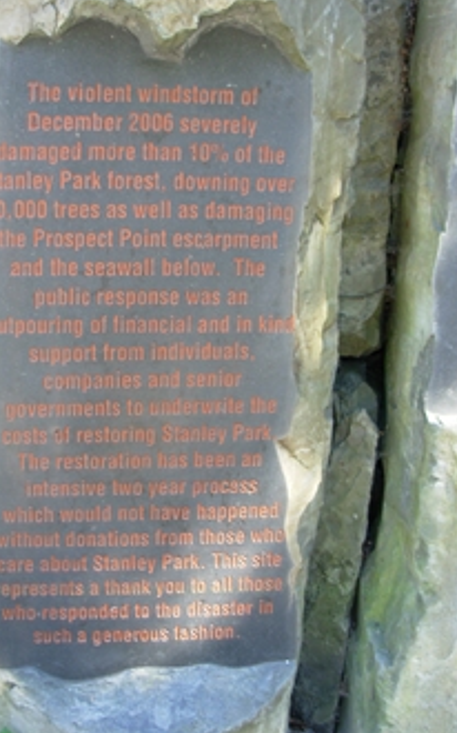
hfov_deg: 29.0
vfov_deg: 45.3
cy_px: 342
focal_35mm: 44
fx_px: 878
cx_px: 164
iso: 50
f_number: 2.9
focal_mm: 6.3
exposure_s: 1/47.9
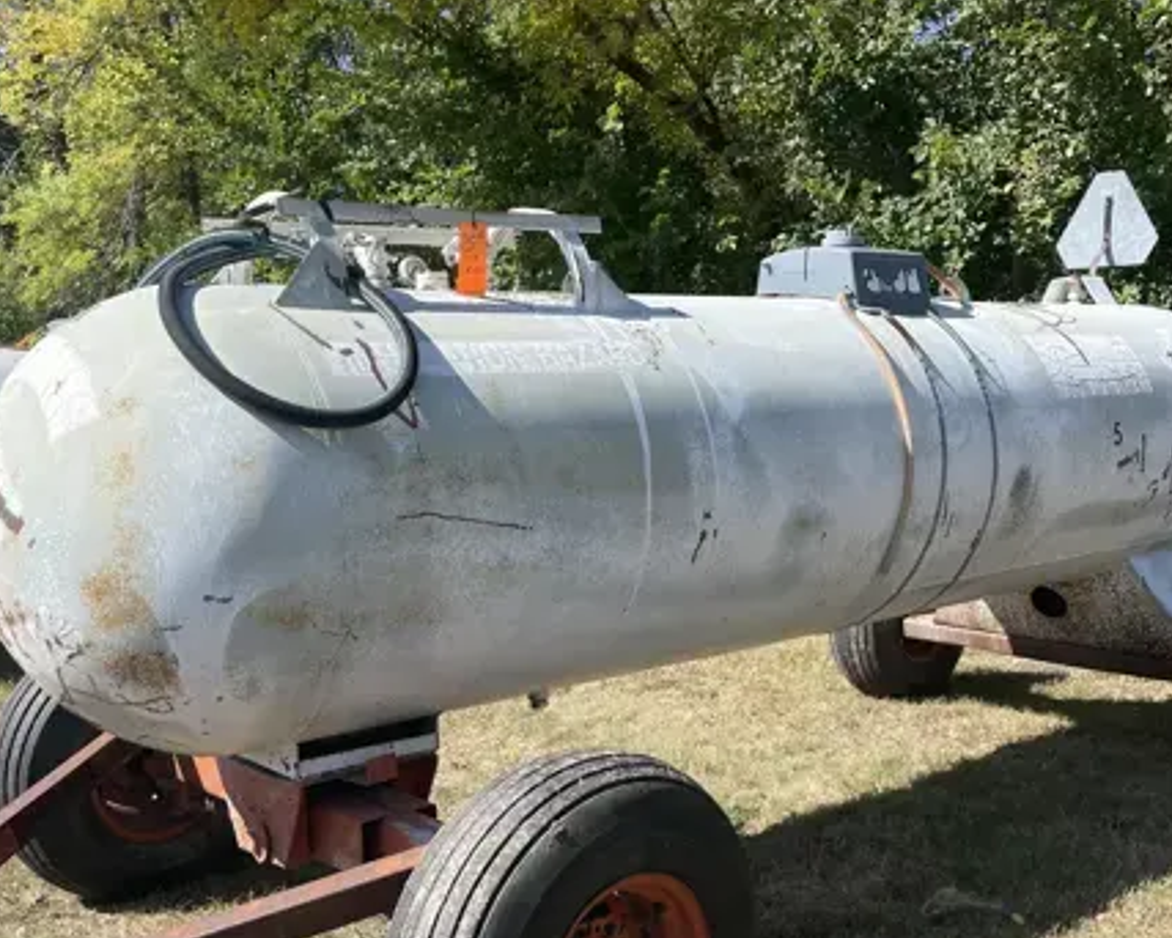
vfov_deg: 38.7
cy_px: 639
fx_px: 1319
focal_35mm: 38
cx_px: 585
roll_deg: +1.4
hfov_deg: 47.9
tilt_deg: -12.1
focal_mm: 5.1
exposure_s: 1/2123
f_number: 1.6
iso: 32
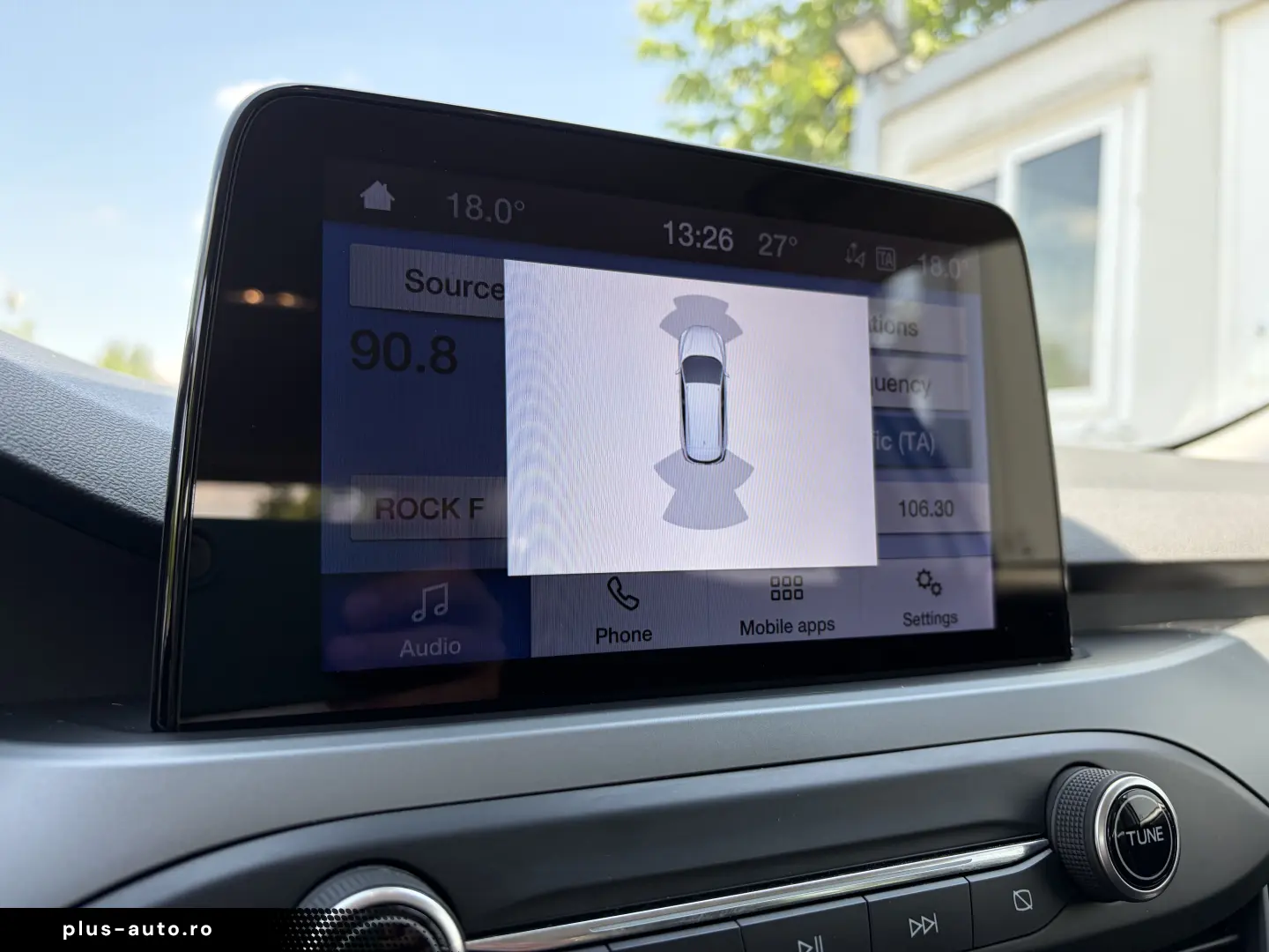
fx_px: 953
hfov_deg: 67.3
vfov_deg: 53.1
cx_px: 634
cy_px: 476
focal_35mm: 26
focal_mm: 5.96
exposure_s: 1/294
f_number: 1.6
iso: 40
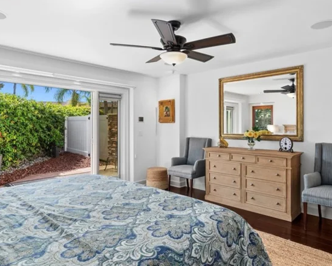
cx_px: 178
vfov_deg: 60.8
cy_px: 127
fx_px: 226
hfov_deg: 72.5
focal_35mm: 23
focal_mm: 16
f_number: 9
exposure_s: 1/25
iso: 200
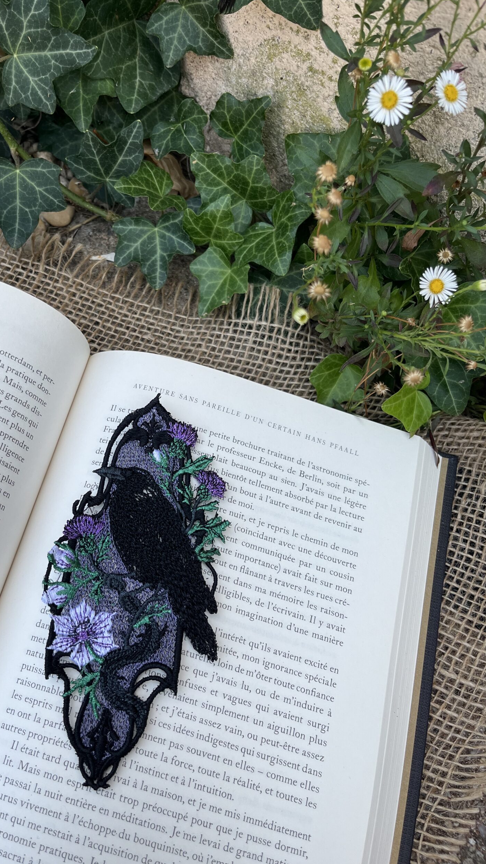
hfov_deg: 39.7
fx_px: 664
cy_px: 436
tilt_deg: -63.3
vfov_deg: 66.1
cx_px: 158
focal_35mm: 29
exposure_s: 1/399
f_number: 1.6
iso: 50
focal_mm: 5.1
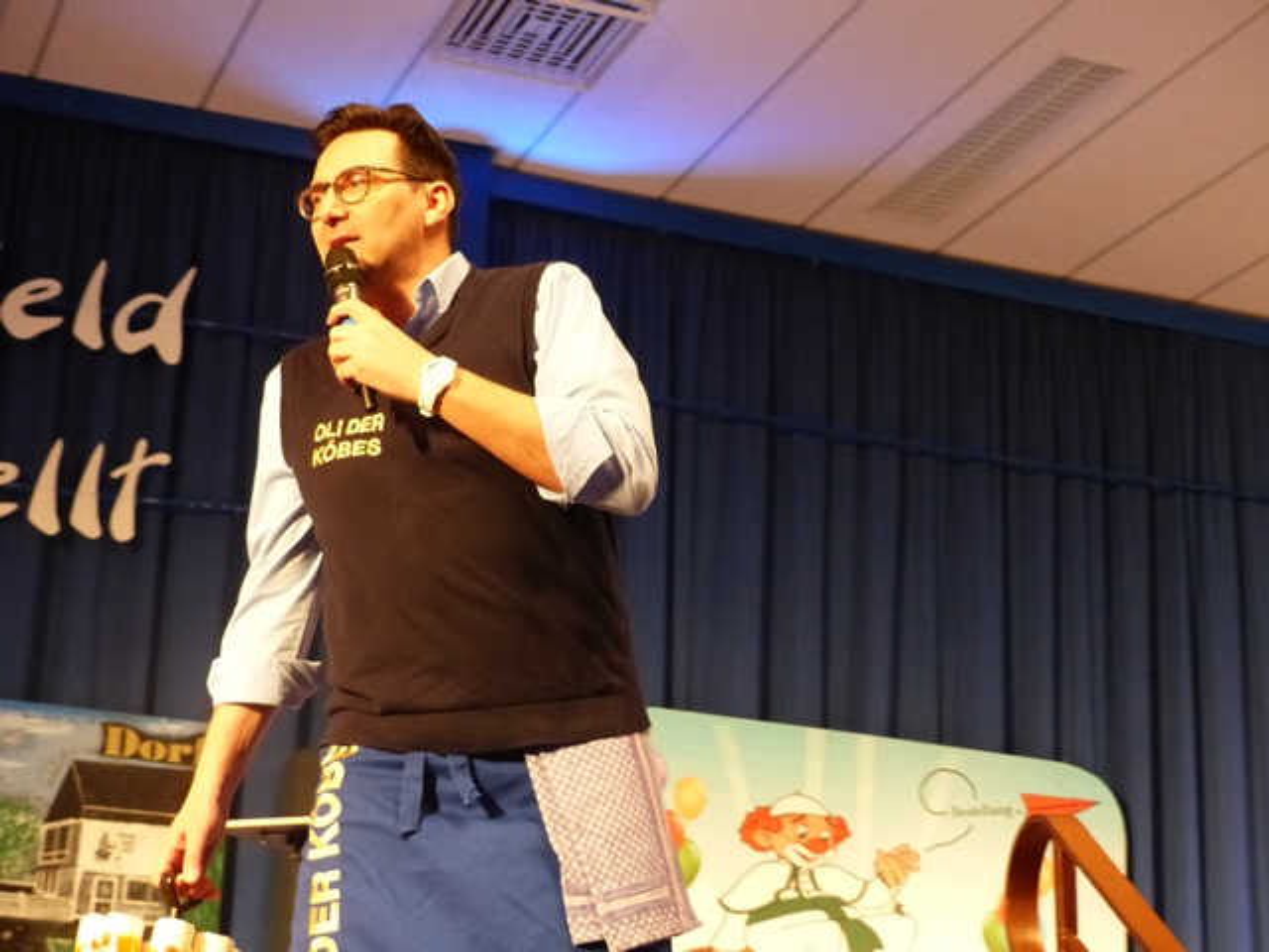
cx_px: 634
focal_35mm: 66
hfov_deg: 29.4
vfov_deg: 22.3
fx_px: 2420
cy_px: 476
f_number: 2.8
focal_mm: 11.9
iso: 800
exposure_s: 1/60
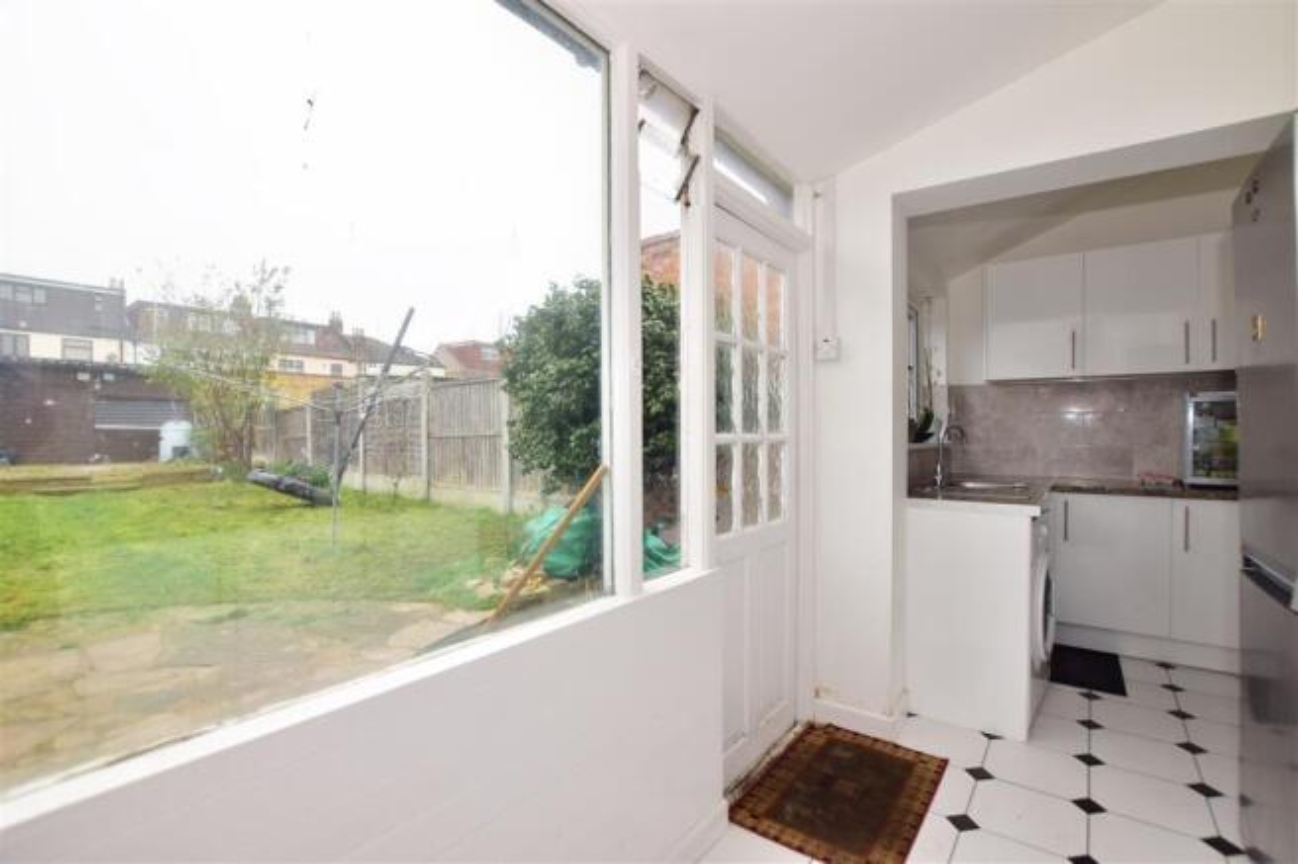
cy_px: 432
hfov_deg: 100.4
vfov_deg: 77.3
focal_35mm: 15
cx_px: 649
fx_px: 541
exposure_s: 1/80
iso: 400
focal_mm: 10
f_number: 6.3
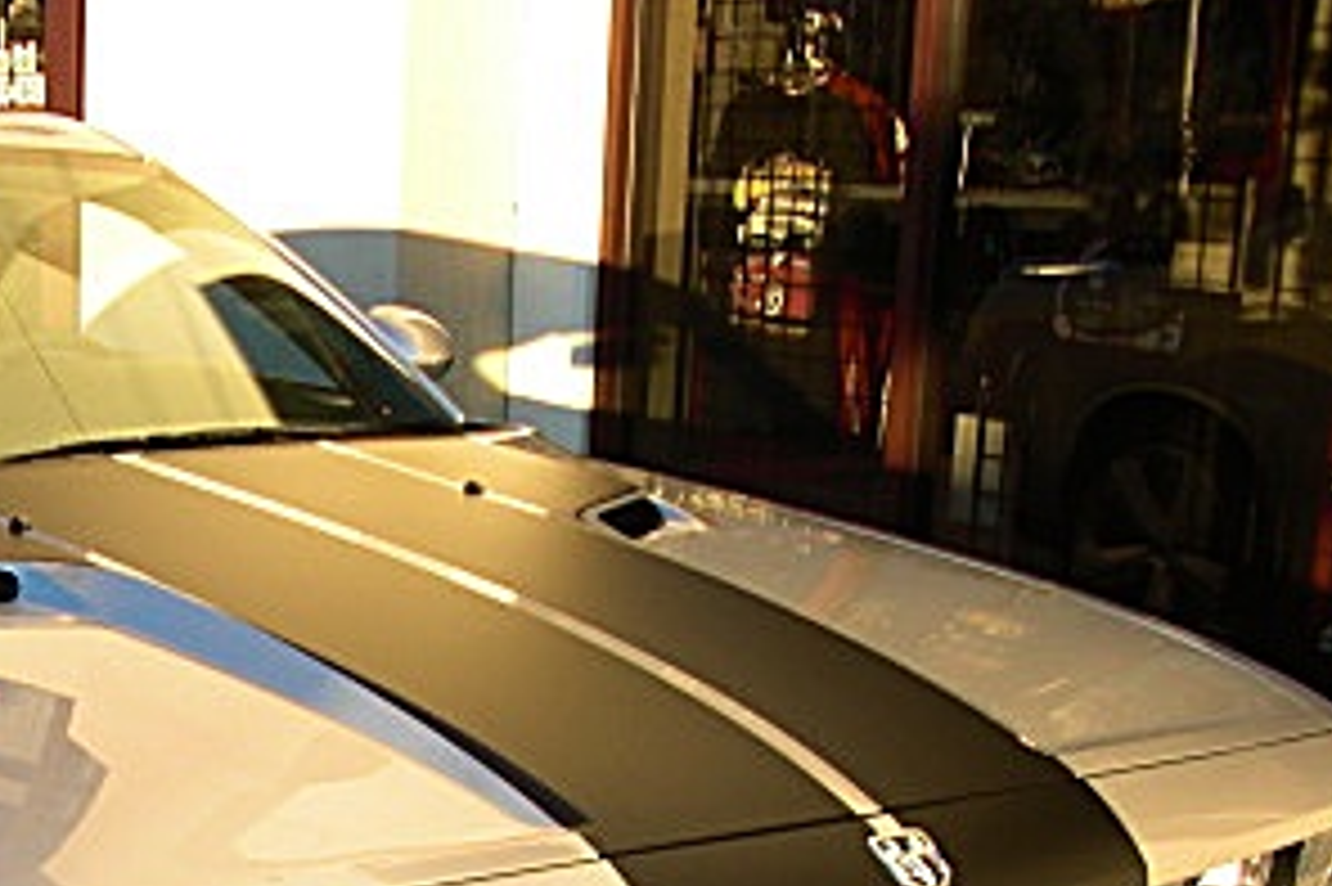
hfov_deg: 24.3
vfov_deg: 16.3
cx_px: 104
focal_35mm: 81
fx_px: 2995
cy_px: 994
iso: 50
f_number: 2.8
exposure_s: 1/160
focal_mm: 6.3
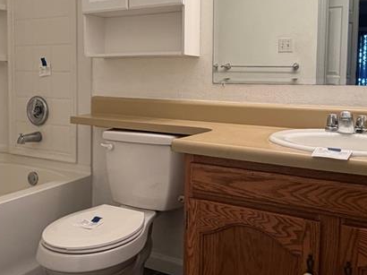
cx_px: 204
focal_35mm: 35
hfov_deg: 52.5
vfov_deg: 40.4
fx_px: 371
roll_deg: -0.1
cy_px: 103
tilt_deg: -2.9
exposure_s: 1/120
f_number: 2.2
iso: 200
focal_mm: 2.22
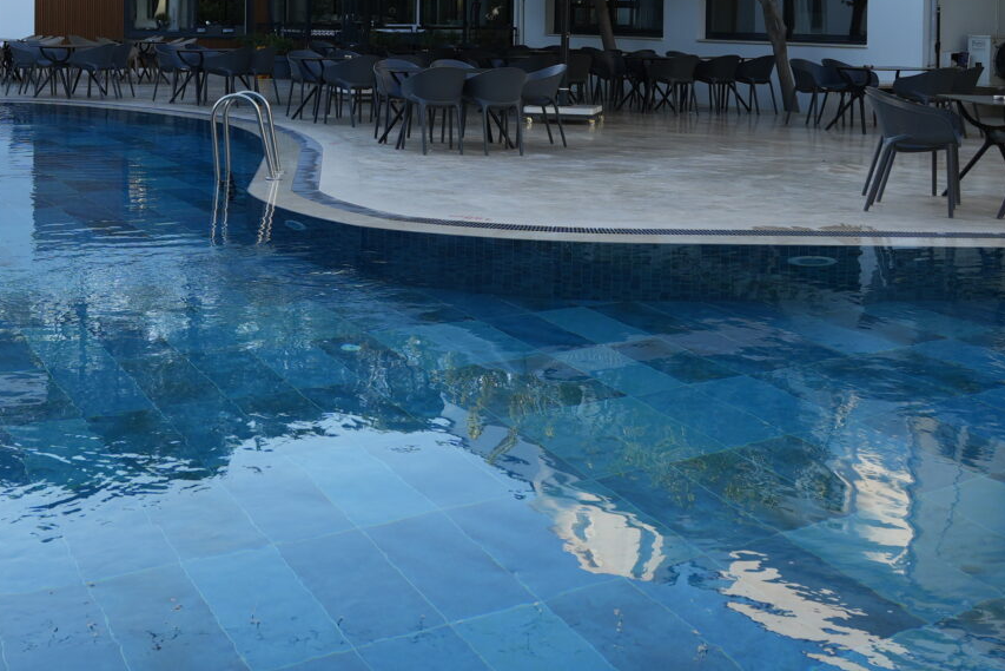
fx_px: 1340
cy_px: 55
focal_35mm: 48
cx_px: 293
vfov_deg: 27.0
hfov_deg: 40.3
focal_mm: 16
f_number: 4
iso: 100
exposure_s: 1/160
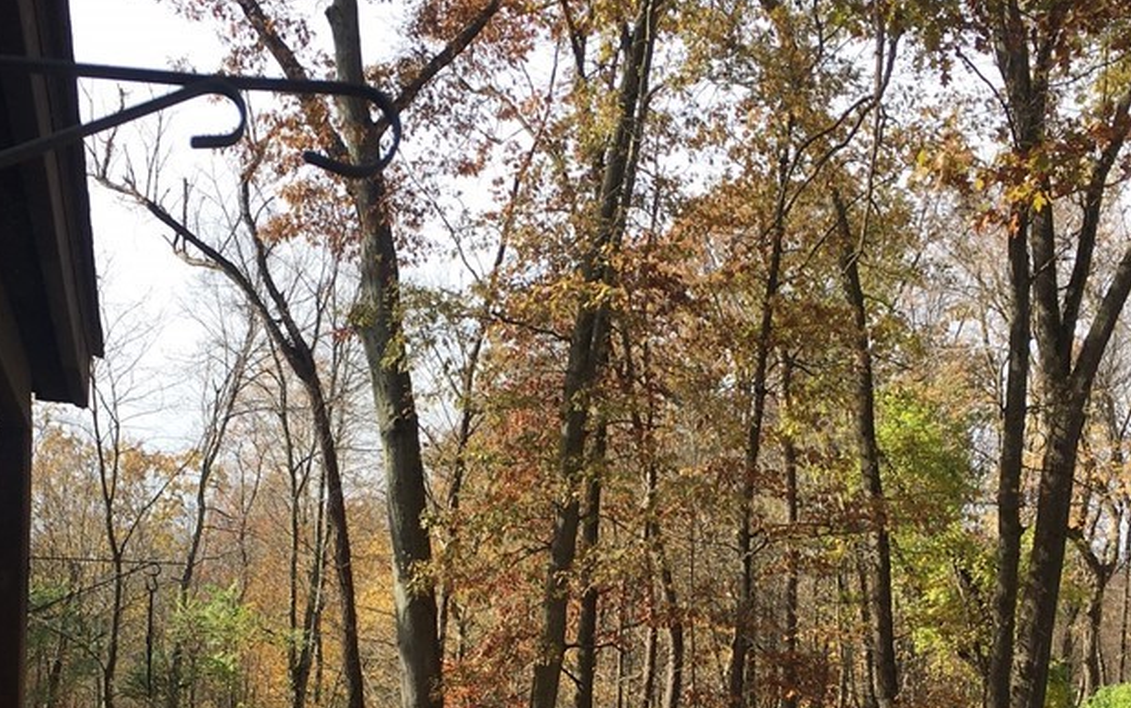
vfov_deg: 24.5
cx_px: 488
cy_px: 666
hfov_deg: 39.5
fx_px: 1572
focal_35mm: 51
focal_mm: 4.15
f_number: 2.2
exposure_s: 1/663
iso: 25
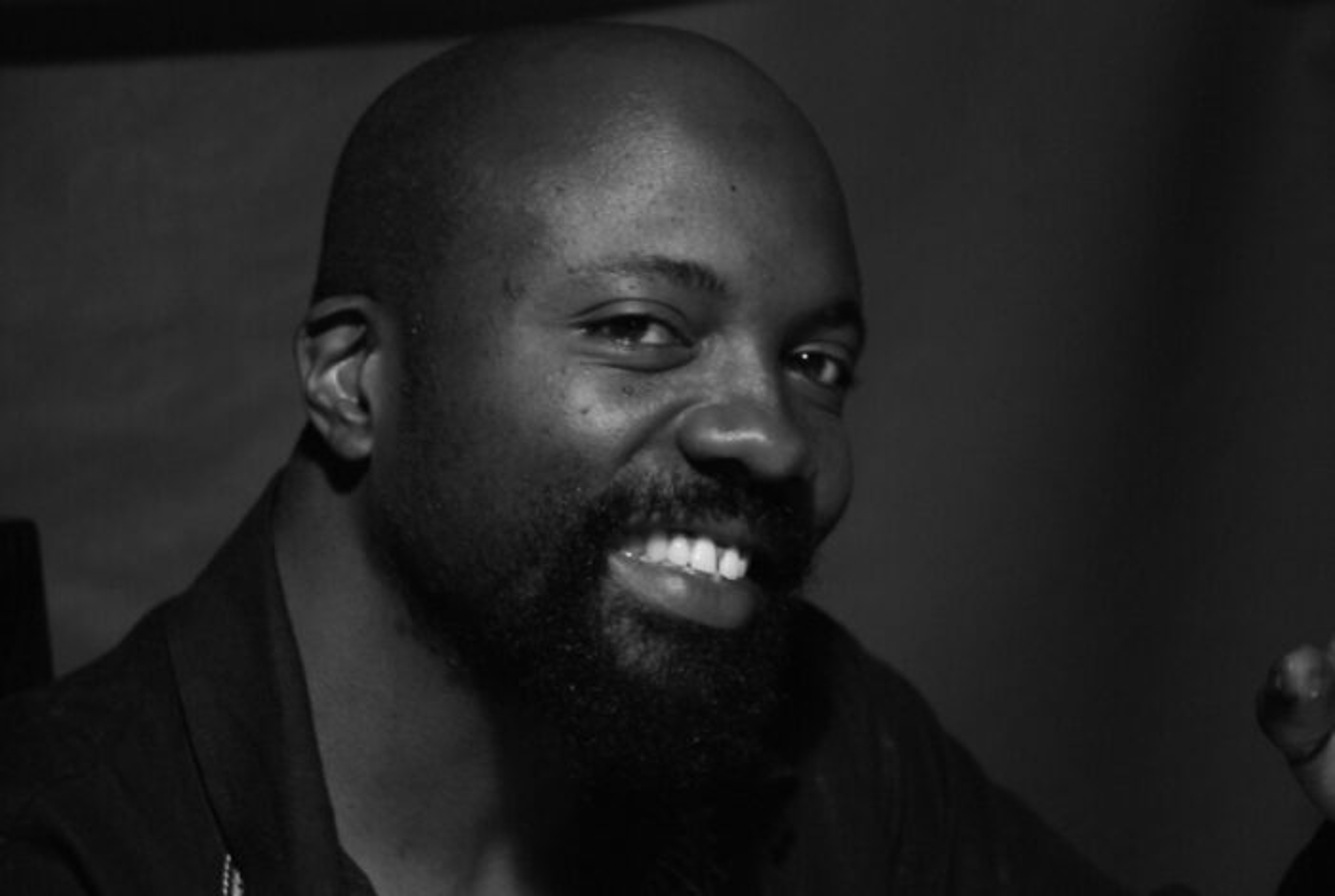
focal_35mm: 105
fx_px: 3902
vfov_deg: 13.1
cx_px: 668
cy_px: 448
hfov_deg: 19.4
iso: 1600
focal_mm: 70
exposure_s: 1/20
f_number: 4.5
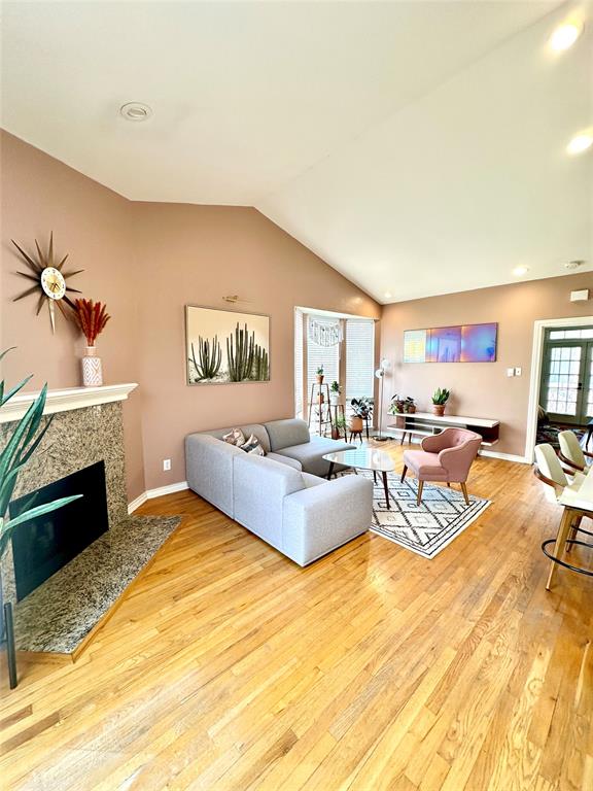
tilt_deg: -4.7
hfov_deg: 85.7
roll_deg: -0.3
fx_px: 320
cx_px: 296
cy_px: 396
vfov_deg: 102.1
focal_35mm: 14
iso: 64
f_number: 2.2
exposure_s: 1/101
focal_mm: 2.22
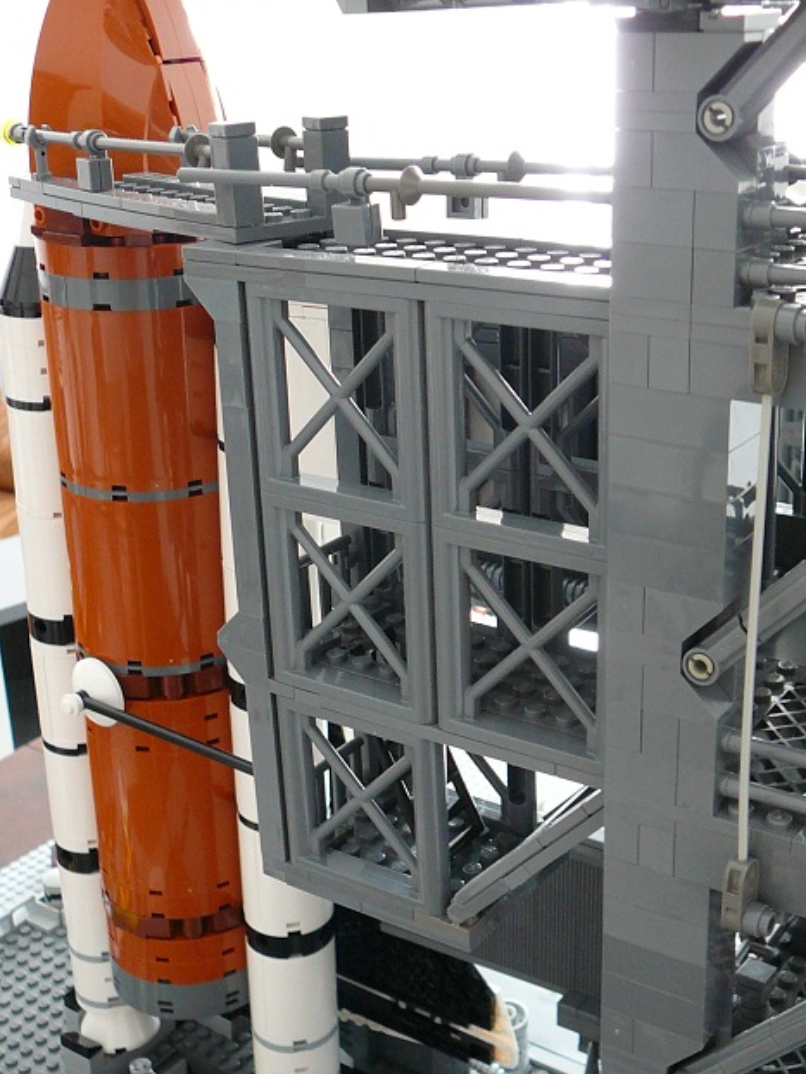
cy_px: 530
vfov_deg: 42.1
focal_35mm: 45
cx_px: 504
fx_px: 1396
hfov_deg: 32.1
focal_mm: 5.2
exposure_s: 1/20
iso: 200
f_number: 2.8
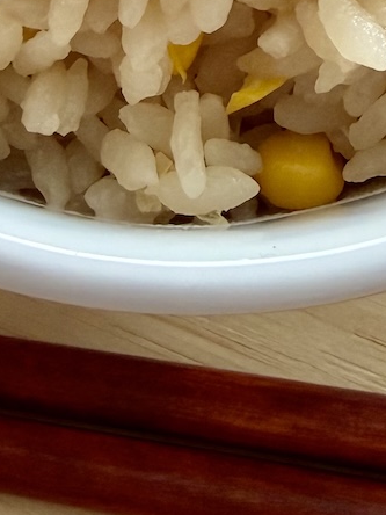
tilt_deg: -58.9
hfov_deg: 18.8
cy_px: -42
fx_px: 1160
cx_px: 126
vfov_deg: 23.6
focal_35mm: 78
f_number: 2.2
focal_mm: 2.22
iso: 320
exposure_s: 1/96
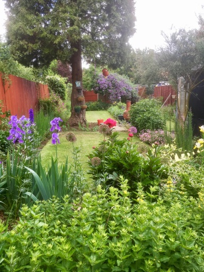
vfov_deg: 61.7
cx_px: 102
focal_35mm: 29
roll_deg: +0.8
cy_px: 136
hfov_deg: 48.2
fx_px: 228
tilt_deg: -9.4
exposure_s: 1/197
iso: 25
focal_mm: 4.15
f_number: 2.2
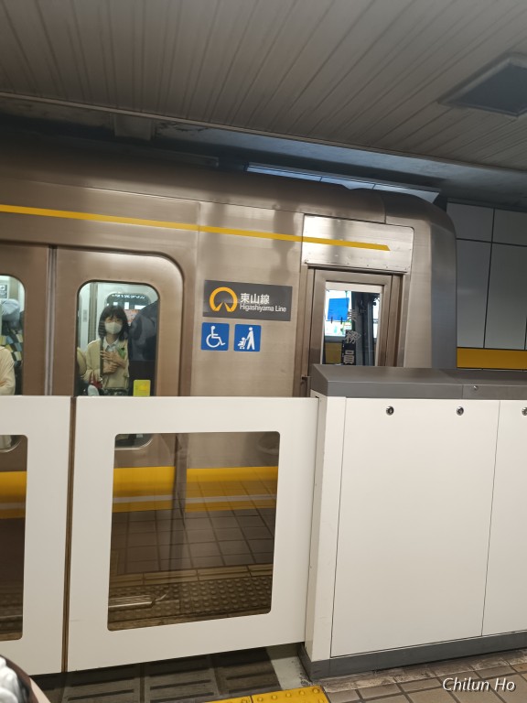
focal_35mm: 24
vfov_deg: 71.6
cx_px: 264
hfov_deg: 56.8
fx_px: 487
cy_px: 352
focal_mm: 6.14
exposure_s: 1/50
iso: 634
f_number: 1.65
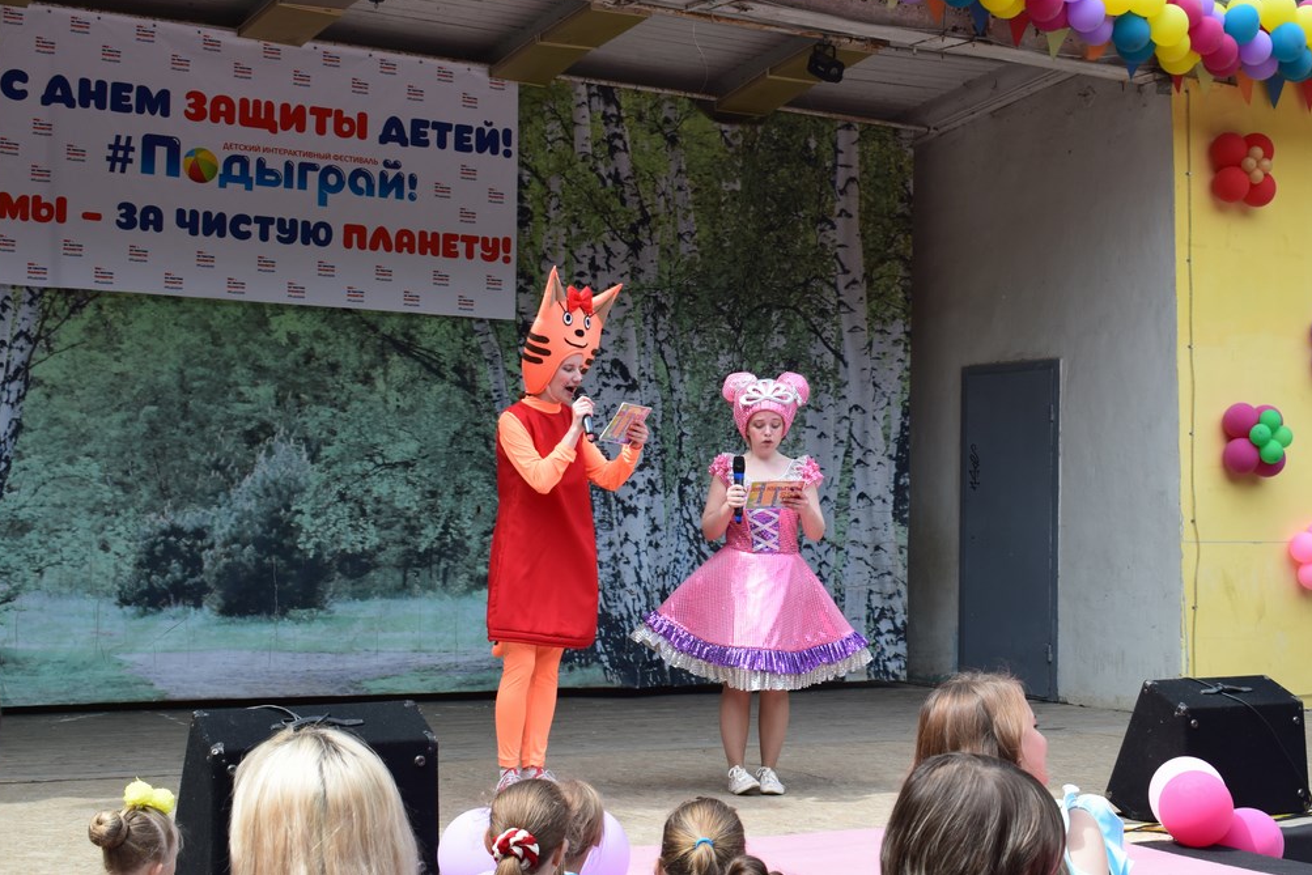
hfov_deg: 40.3
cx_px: 655
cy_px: 430
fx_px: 1786
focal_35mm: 49
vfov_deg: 27.5
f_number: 10
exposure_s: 1/250
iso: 400
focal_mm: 32
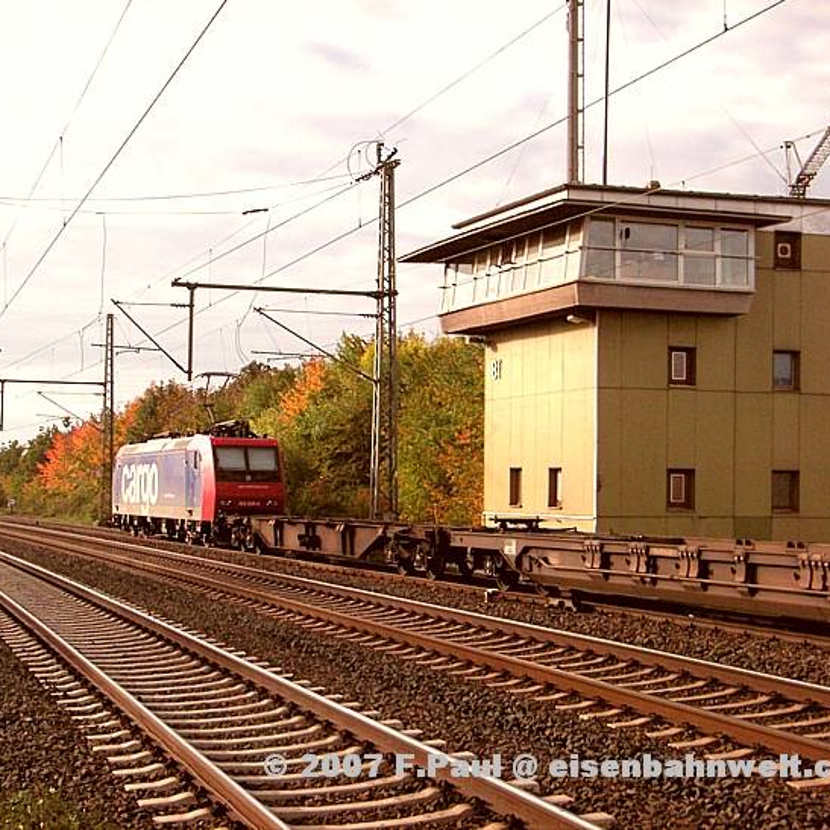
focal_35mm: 58
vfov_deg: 29.6
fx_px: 1573
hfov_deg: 29.5
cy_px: 414
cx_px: 348
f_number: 3.6
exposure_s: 1/1000
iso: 160
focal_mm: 8.2
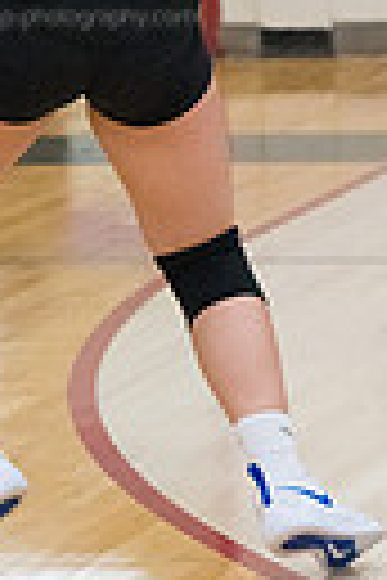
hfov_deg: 3.6
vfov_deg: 5.3
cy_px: -94
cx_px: 90
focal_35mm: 385
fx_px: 6208
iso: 6400
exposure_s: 1/1000
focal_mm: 110
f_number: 4.5
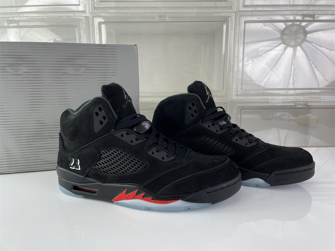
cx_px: 168
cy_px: 126
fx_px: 252
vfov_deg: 53.1
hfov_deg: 67.3
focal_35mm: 26
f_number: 1.6
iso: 32
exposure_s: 1/186
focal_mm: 4.2
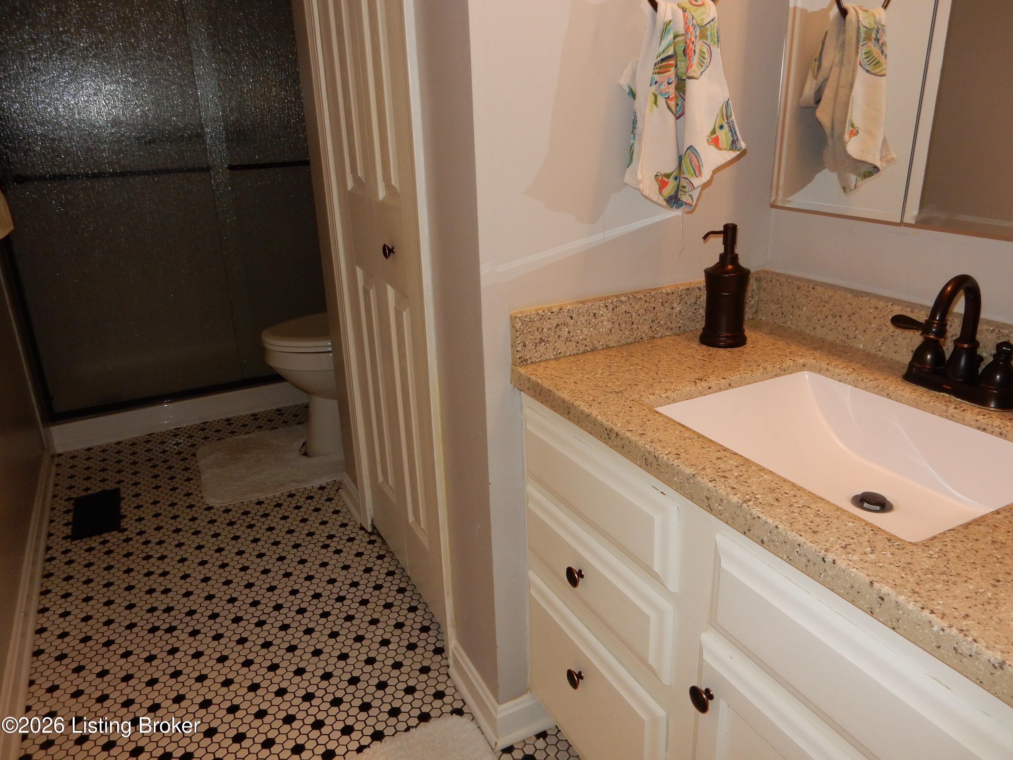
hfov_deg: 69.4
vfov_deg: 54.9
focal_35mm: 25
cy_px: 380
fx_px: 732
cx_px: 506
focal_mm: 4.5
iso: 200
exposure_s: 1/30
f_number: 3.7
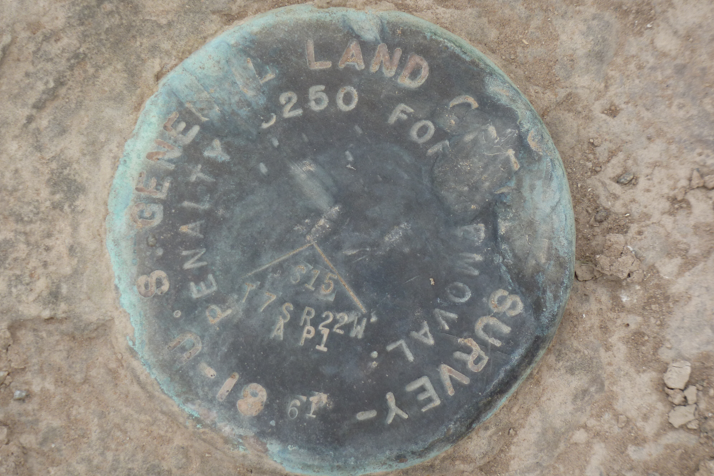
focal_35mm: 290
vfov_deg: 4.7
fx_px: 5751
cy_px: 244
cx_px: 358
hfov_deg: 7.1
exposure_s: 1/125
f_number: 4.8
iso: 80
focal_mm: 45.7
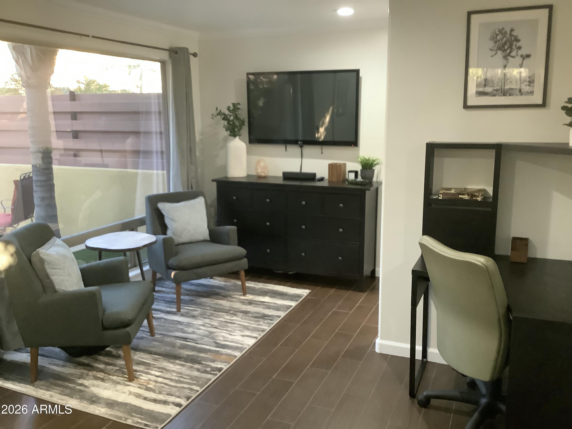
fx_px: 512
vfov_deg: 45.4
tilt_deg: -11.9
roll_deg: -1.1
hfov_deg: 58.4
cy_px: 214
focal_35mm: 31
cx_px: 286
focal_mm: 3.3
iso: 320
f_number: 2.4
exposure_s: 1/40
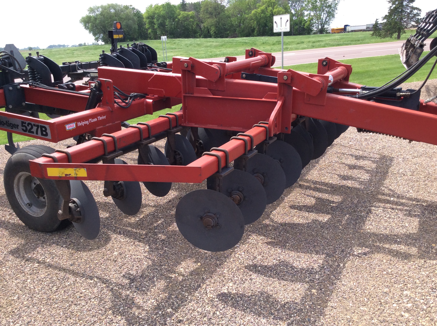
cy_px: 163
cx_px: 218
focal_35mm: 32
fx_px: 403
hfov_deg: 56.9
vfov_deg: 44.1
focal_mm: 3.3
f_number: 2.4
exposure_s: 1/615
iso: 32
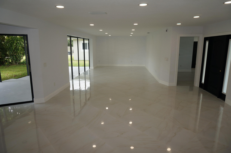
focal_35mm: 24
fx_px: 154
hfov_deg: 73.8
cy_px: 76
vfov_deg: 53.0
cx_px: 116
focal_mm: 16
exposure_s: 1/80
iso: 100
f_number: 5
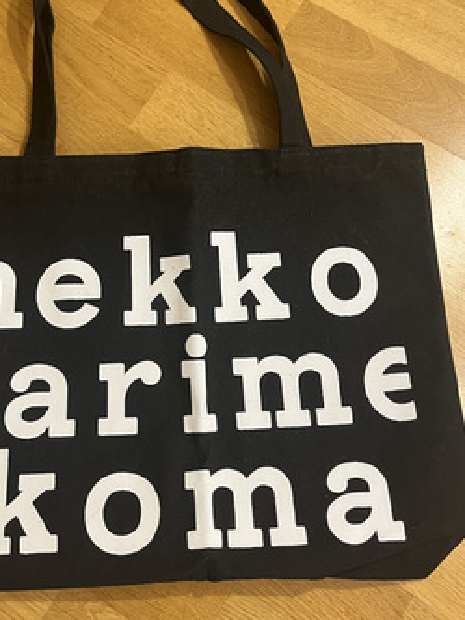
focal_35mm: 39
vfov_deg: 47.7
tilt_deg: -74.2
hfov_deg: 36.6
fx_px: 698
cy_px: 266
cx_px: 174
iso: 160
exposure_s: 1/50
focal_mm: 5.1
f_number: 1.6
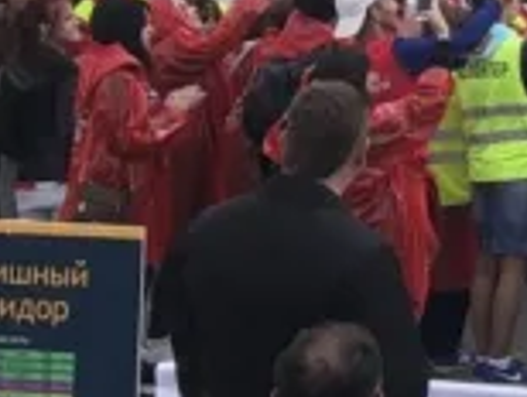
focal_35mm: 186
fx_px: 2836
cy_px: -233
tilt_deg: +0.1
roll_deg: +0.7
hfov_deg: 9.1
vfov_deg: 7.8
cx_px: 1406
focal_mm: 3.99
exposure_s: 1/1600
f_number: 1.8
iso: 20
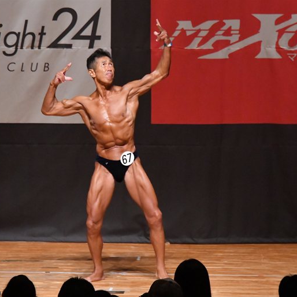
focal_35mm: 346
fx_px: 3359
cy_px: 148
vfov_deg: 5.1
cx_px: 142
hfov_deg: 5.1
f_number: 5.6
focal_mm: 180
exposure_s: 1/400
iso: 10000
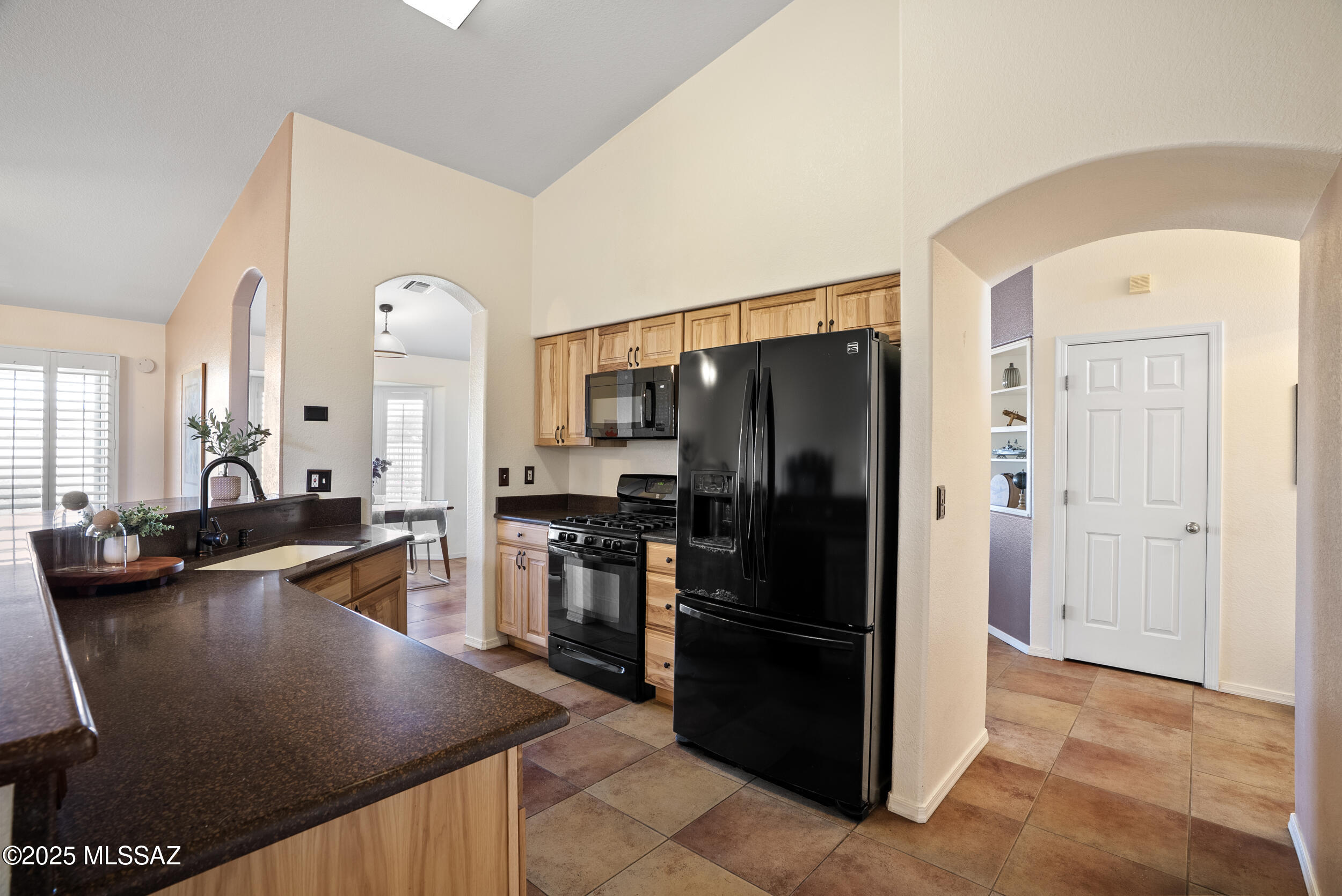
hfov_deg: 96.7
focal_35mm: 16
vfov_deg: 73.8
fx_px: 597
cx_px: 671
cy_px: 448
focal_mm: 16
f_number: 8
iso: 200
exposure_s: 3.2
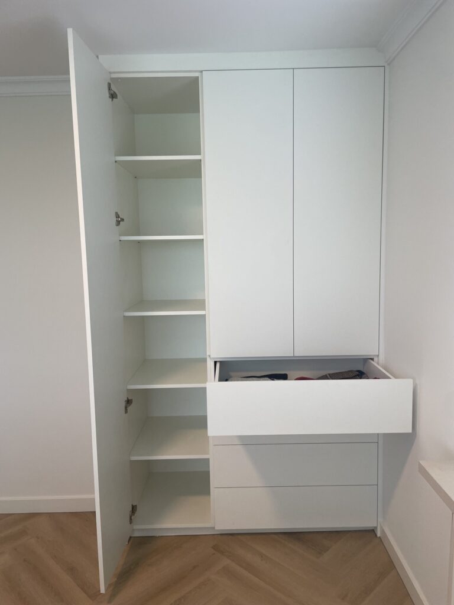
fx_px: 455
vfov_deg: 67.3
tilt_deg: -5.9
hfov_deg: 53.1
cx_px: 227
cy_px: 302
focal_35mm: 26
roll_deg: +1.1
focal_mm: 4.2
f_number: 1.6
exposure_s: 1/100
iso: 100
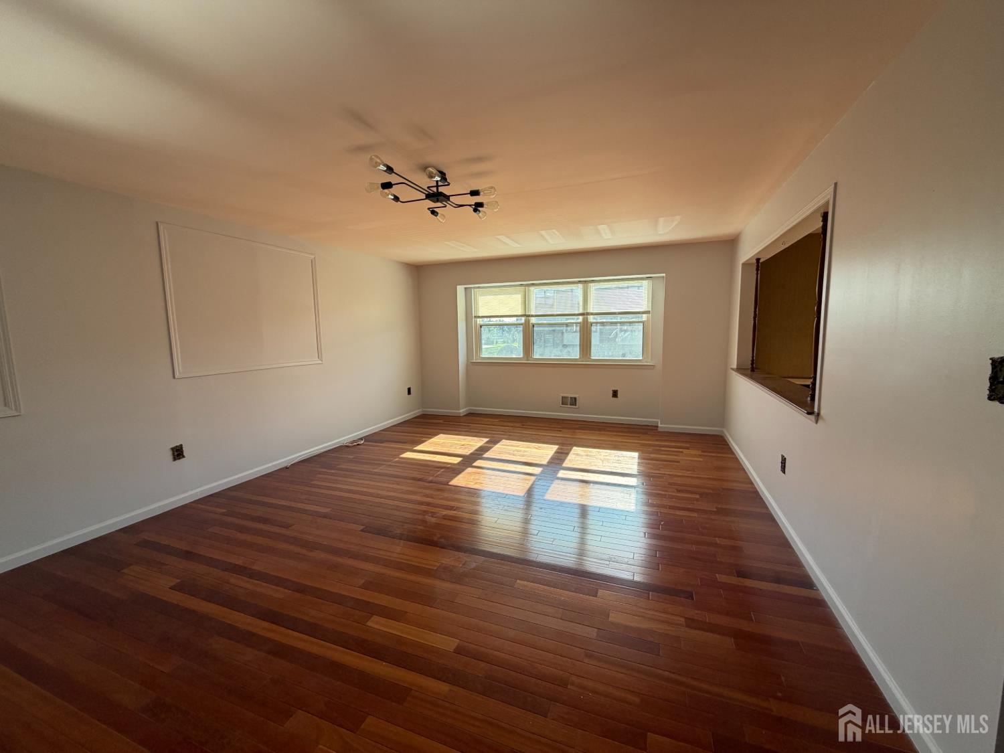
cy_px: 376
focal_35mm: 14
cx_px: 502
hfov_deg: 102.1
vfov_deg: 85.7
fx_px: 406
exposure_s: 1/121
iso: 64
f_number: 2.2
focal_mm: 2.22
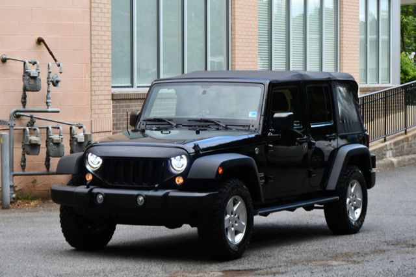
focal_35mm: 117
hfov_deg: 17.5
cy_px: 138
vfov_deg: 11.7
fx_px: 1351
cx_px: 208
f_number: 5.6
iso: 360
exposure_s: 1/250
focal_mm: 78
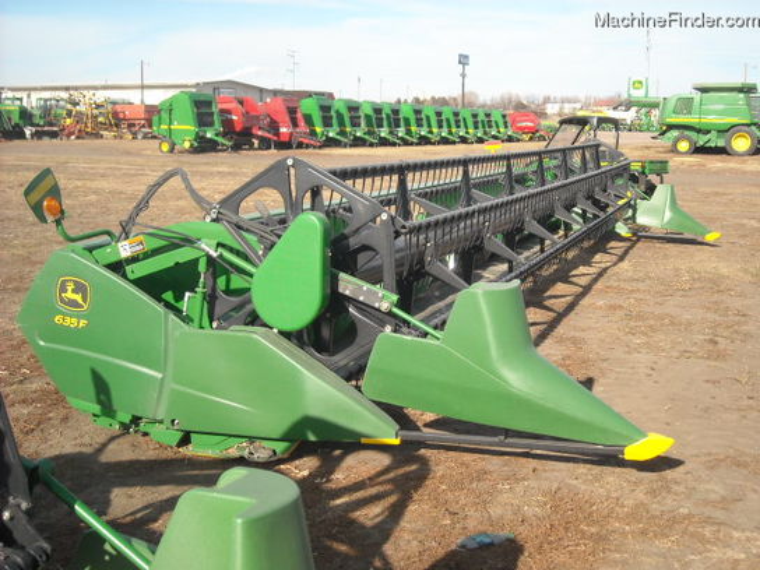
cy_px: 285
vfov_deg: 29.7
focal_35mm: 49
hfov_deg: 38.9
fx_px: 1076
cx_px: 380
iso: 109
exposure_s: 1/250
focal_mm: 7.92
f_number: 6.3
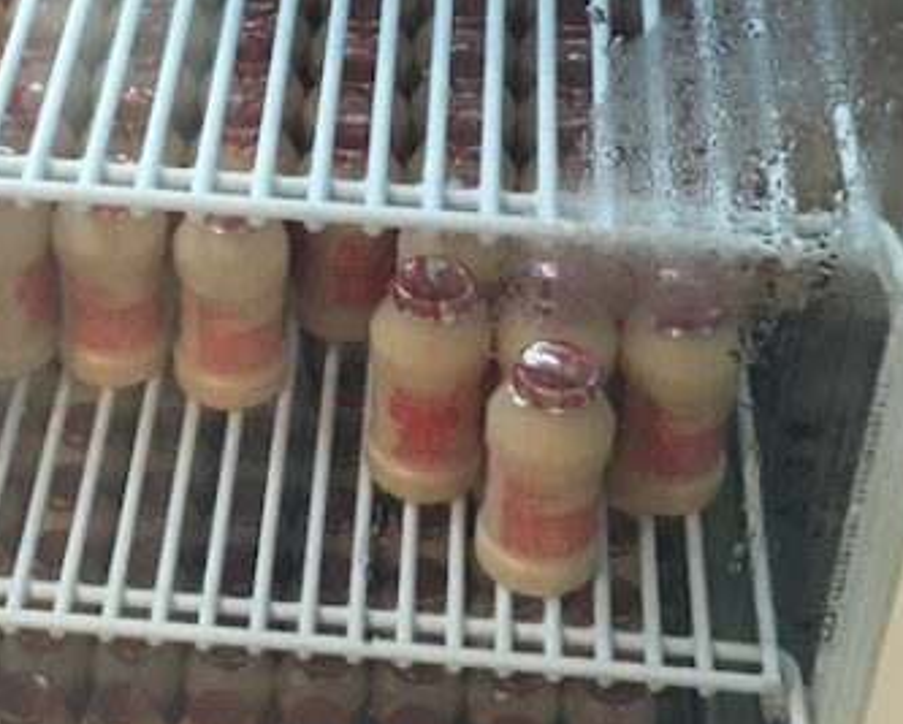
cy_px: 60
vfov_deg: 17.4
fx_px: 2327
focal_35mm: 87
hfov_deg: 21.7
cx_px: 195
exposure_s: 1/30
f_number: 2.2
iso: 200
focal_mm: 4.15
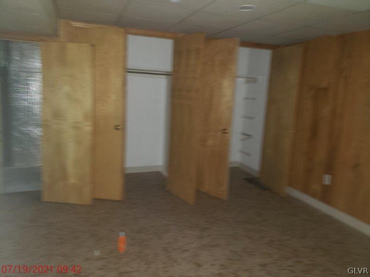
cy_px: 138
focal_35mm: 26
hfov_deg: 67.3
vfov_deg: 53.1
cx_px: 185
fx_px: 278
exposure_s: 1/10
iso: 160
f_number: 1.5
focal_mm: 4.3
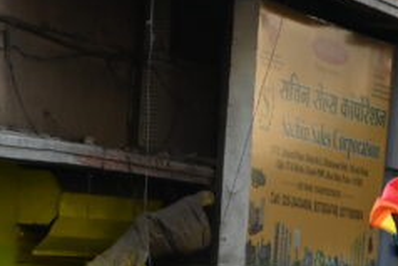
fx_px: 3330
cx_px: 719
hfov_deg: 6.7
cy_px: 390
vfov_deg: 4.5
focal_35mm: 301
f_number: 4.5
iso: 200
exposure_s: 1/250
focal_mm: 70
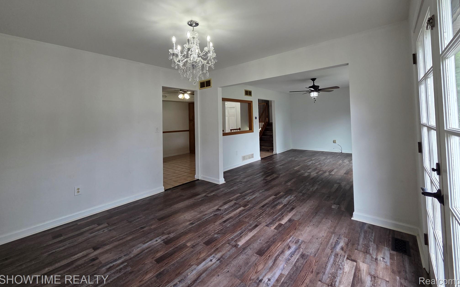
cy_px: 113
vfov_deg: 77.6
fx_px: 176
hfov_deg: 105.3
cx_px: 230
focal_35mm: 14
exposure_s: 1/120
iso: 80
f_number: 2.2
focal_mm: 2.2
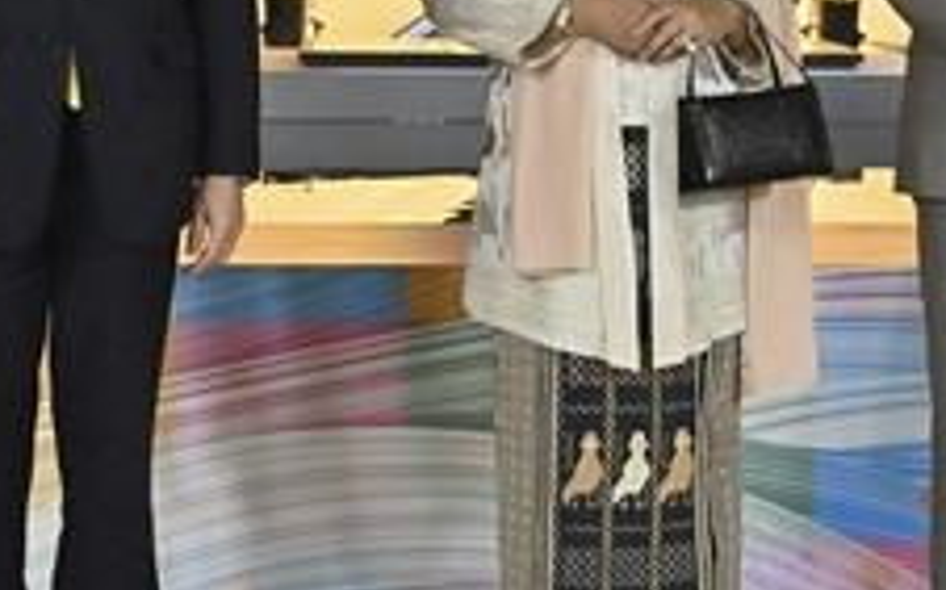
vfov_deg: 10.5
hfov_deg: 16.5
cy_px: 2
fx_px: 3170
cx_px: 1034
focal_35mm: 123
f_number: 7.1
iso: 3200
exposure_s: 1/320
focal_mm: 42
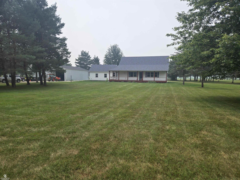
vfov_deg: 58.9
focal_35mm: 23
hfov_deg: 73.9
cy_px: 90
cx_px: 120
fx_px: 159
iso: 25
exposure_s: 1/1606
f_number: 1.8
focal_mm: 5.4
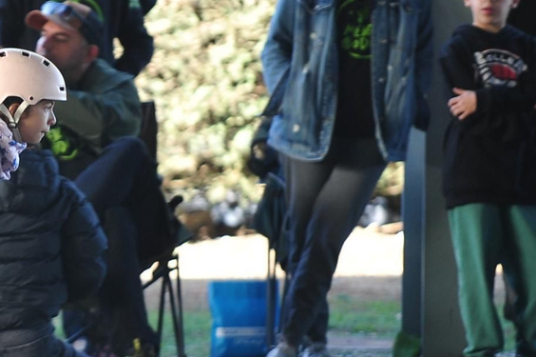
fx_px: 7601
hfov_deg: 4.0
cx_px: -81
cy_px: 232
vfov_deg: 2.7
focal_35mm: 511
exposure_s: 1/500
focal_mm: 180
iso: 800
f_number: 2.8
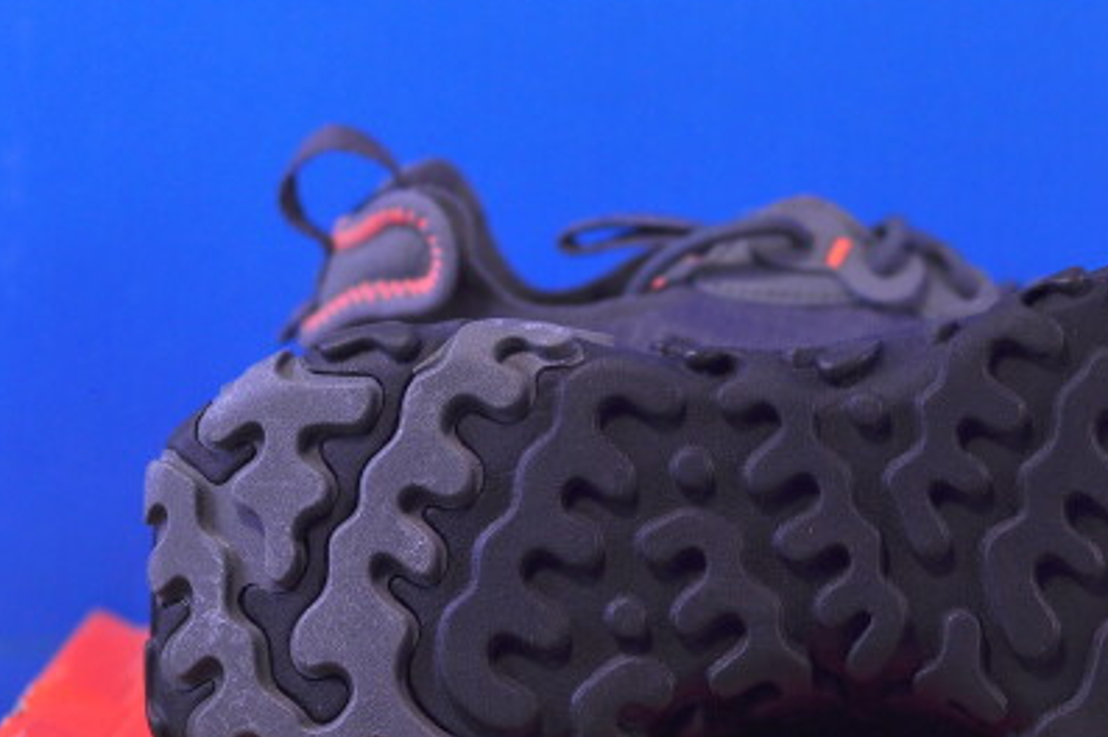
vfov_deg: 9.1
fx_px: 4643
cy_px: 275
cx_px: 837
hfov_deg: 13.6
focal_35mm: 151
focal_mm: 50
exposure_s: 1/250
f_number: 3.2
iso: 250
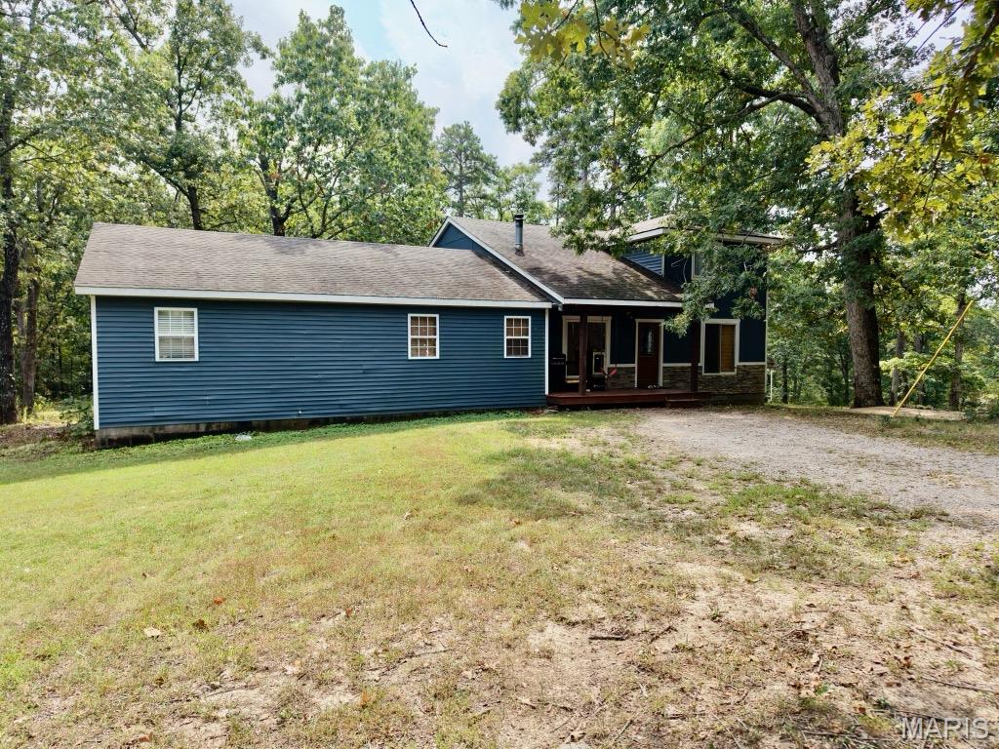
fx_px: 693
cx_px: 500
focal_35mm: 24
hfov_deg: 71.6
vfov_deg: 56.8
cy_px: 374
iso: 400
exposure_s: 1/3200
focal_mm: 8.67
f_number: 1.8
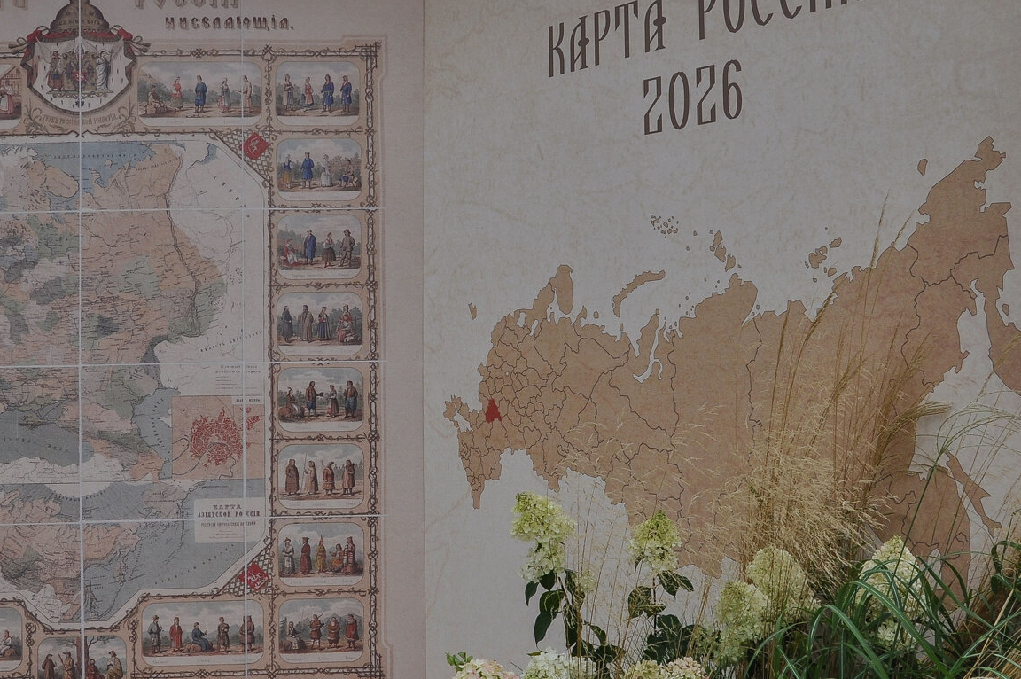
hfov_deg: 41.1
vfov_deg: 28.0
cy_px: 387
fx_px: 1360
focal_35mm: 48
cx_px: 443
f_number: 7.1
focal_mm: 18
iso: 200
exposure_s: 1/200
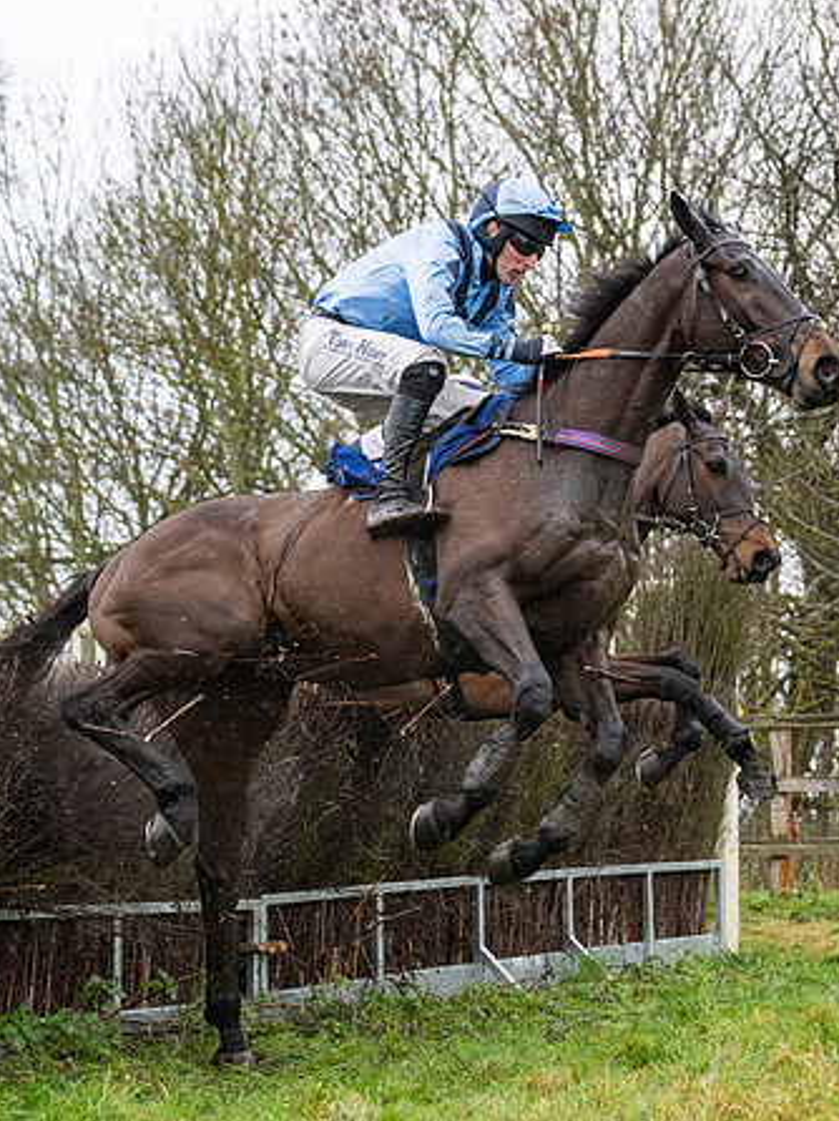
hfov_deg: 14.5
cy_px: 563
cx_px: 548
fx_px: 3299
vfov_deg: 19.3
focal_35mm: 102
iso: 800
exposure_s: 1/1250
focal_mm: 70
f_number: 4
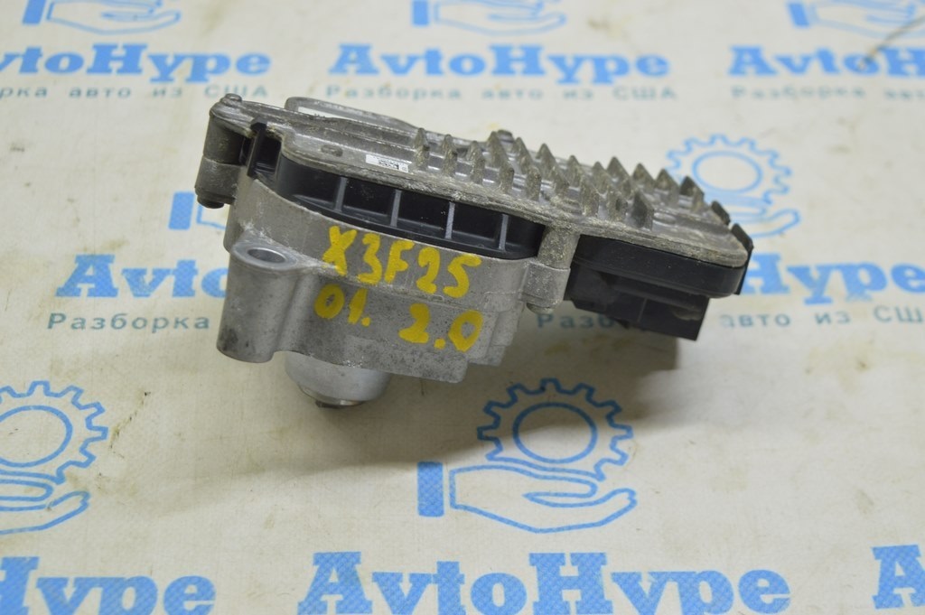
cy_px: 308
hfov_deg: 31.9
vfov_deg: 21.5
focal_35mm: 63
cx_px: 462
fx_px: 1617
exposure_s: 1/20
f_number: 5.6
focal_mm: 42
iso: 400
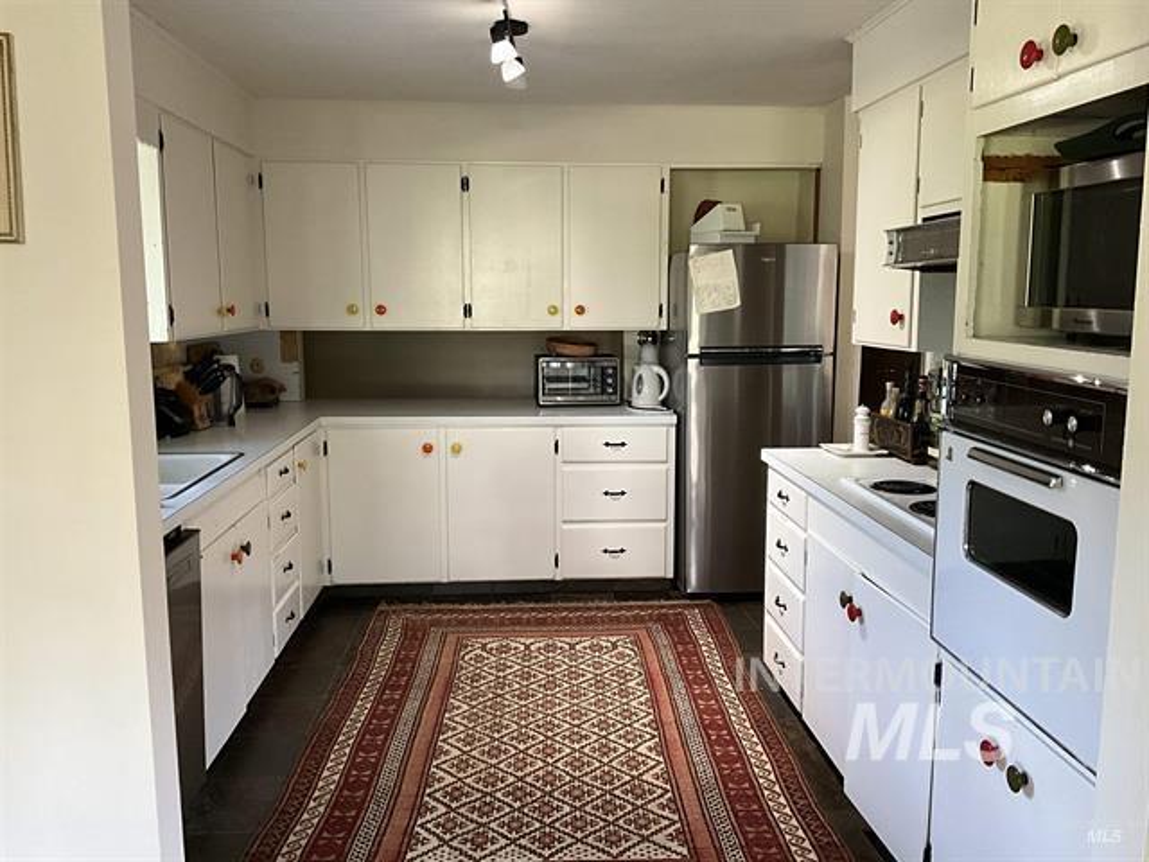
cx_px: 574
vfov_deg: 48.2
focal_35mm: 29
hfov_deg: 61.7
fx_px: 963
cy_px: 431
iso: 160
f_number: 1.8
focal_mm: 3
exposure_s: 1/60
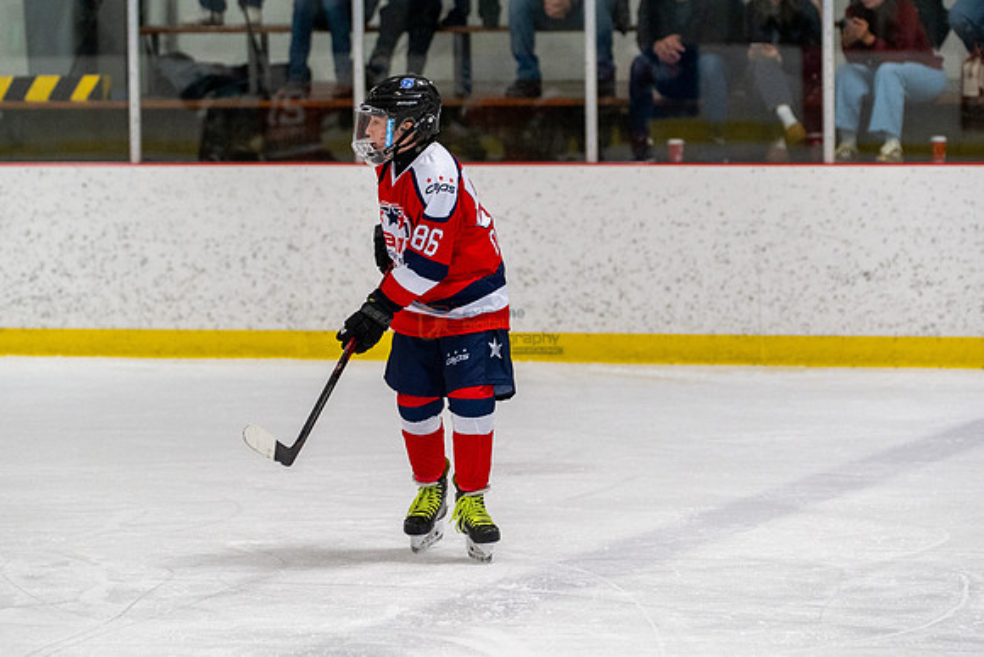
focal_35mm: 189
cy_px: 328
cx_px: 492
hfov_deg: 10.9
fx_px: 5167
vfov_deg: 7.3
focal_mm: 126
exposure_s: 1/800
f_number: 3.2
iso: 2000
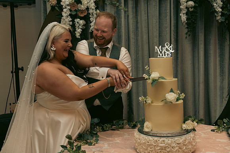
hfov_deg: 41.9
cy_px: 76
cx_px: 115
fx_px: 300
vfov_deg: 28.7
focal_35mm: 47
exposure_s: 1/160
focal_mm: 47
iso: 2500
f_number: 3.5
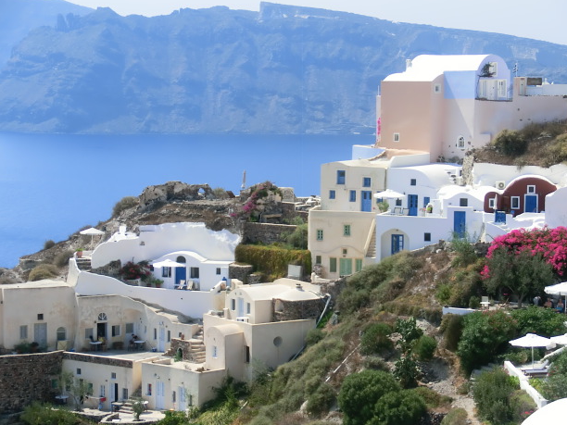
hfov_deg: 17.0
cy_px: 219
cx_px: 296
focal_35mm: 116
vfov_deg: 12.8
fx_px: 1900
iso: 80
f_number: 5.5
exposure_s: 1/500
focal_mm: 19.64
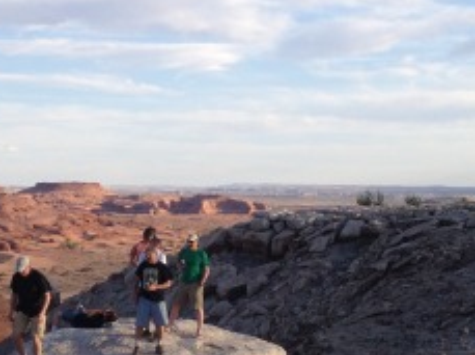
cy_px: 226
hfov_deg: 20.0
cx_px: 135
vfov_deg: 15.0
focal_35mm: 98
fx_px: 1343
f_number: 2.4
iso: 50
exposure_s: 1/876
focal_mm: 4.28
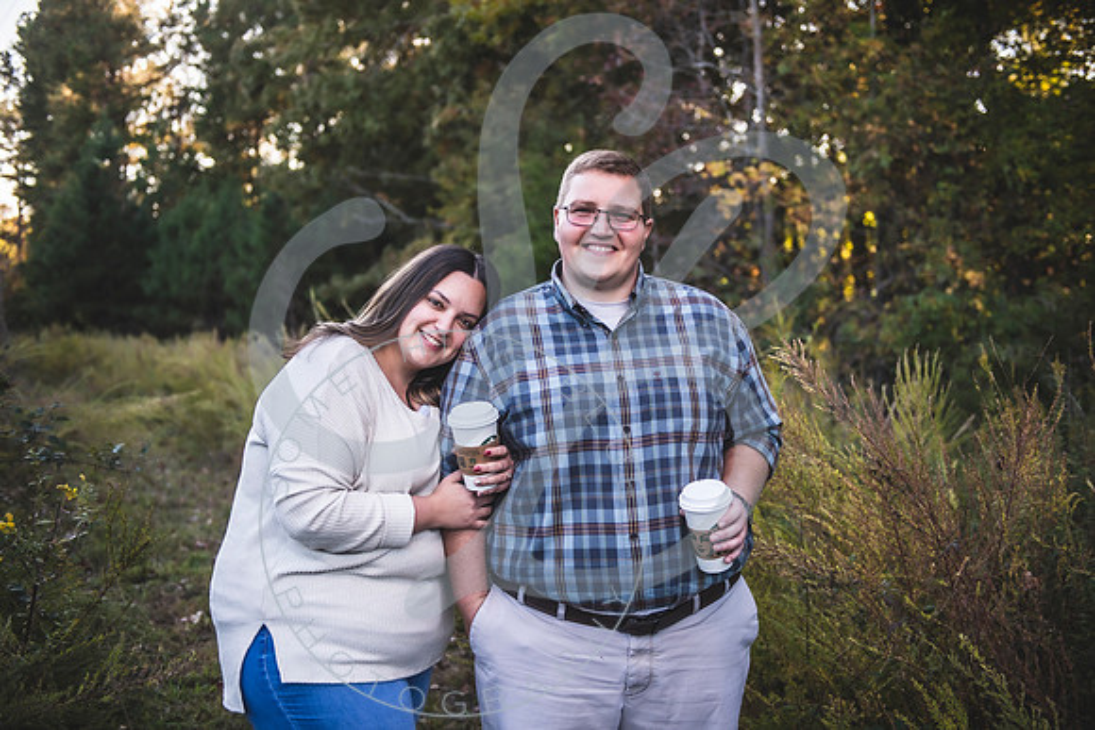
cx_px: 548
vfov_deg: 33.4
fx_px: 1217
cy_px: 365
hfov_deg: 48.4
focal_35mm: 40
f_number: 2.8
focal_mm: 40
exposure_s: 1/320
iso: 100
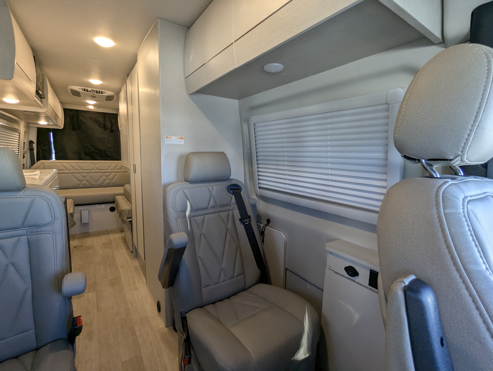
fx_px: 228
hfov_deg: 94.4
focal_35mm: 16
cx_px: 246
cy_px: 186
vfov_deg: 78.2
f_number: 2.2
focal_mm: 2.35
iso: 159
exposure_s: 1/120
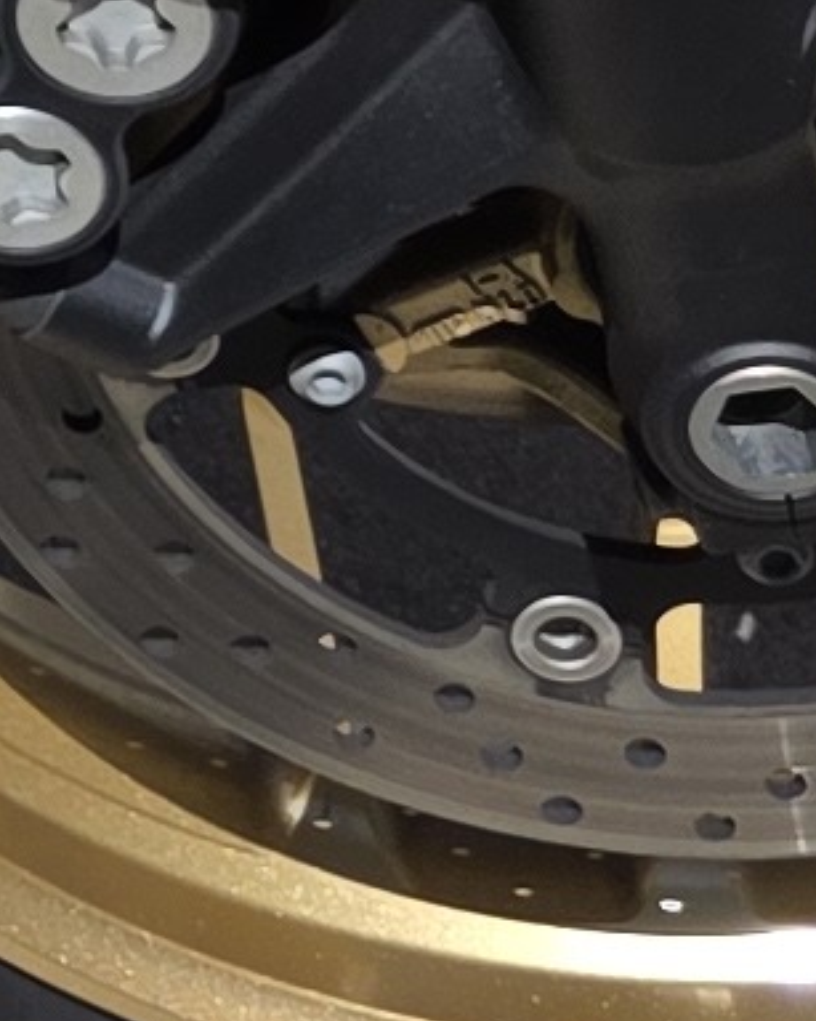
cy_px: -2228
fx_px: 7067
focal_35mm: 234
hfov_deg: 5.4
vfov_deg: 7.2
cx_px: -2895
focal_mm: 6.3
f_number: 1.7
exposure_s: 1/7626
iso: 80
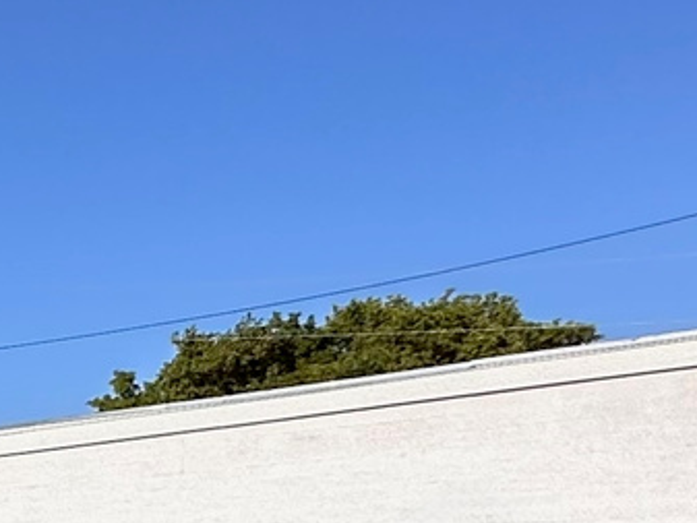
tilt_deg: -8.1
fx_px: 1712
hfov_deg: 16.6
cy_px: 870
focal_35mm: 85
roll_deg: +0.7
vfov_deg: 15.5
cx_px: -743
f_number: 2.2
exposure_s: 1/1949
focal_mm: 2.22
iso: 40
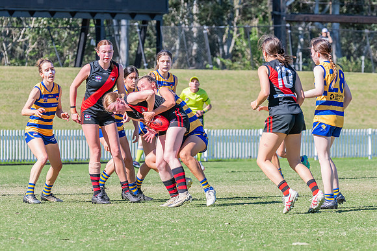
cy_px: 118
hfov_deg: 7.1
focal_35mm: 289
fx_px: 3027
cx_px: 156
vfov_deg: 4.8
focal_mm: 240
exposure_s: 1/1250
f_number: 9
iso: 800
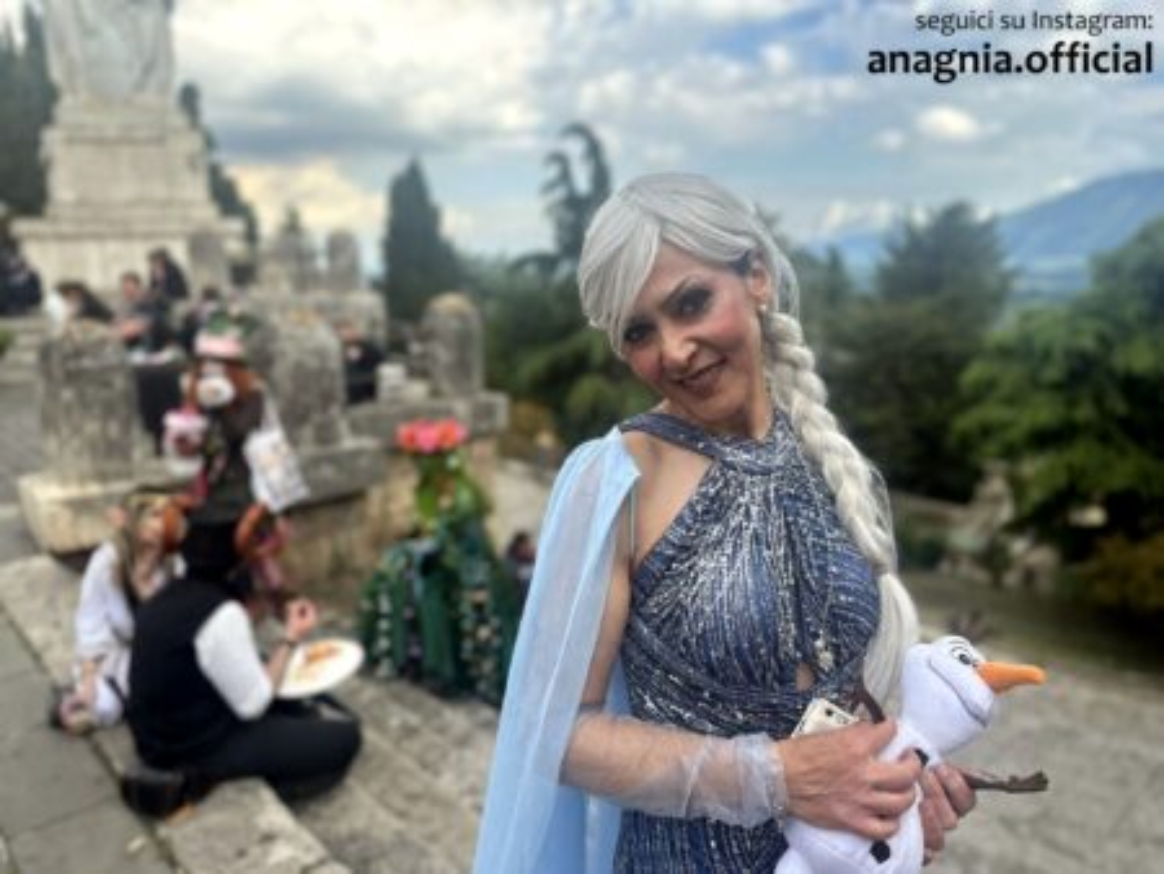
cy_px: 437
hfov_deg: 71.6
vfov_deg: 56.9
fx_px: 807
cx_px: 582
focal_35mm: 24
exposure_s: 1/1639
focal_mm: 6.86
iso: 80
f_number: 1.78
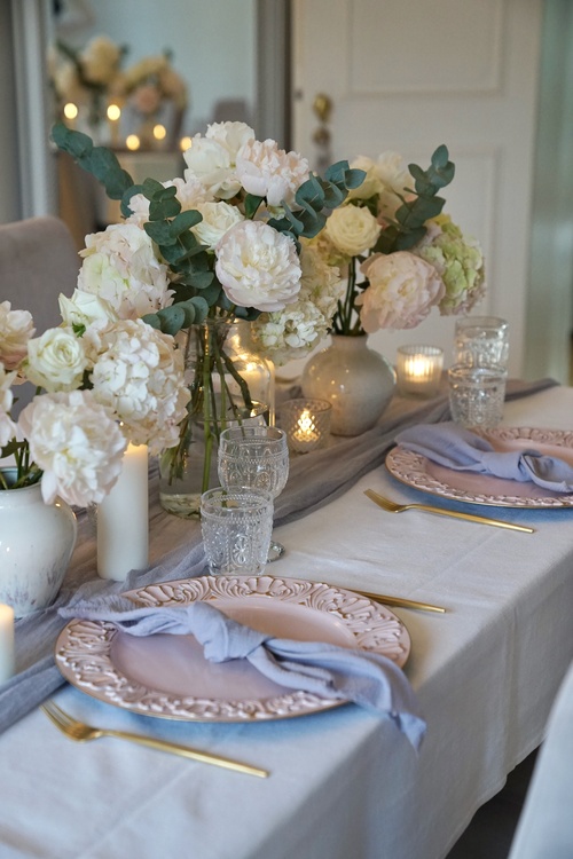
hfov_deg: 19.5
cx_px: 286
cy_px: 430
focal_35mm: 70
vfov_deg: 28.8
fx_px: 1671
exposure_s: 1/160
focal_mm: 70
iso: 1600
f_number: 3.5
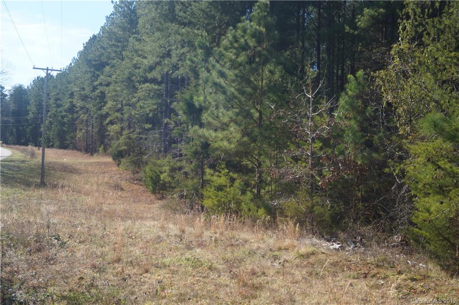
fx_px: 535
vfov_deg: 31.8
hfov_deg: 46.5
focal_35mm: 42
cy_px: 152
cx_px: 230
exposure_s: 1/160
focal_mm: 28
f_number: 4.5
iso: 125
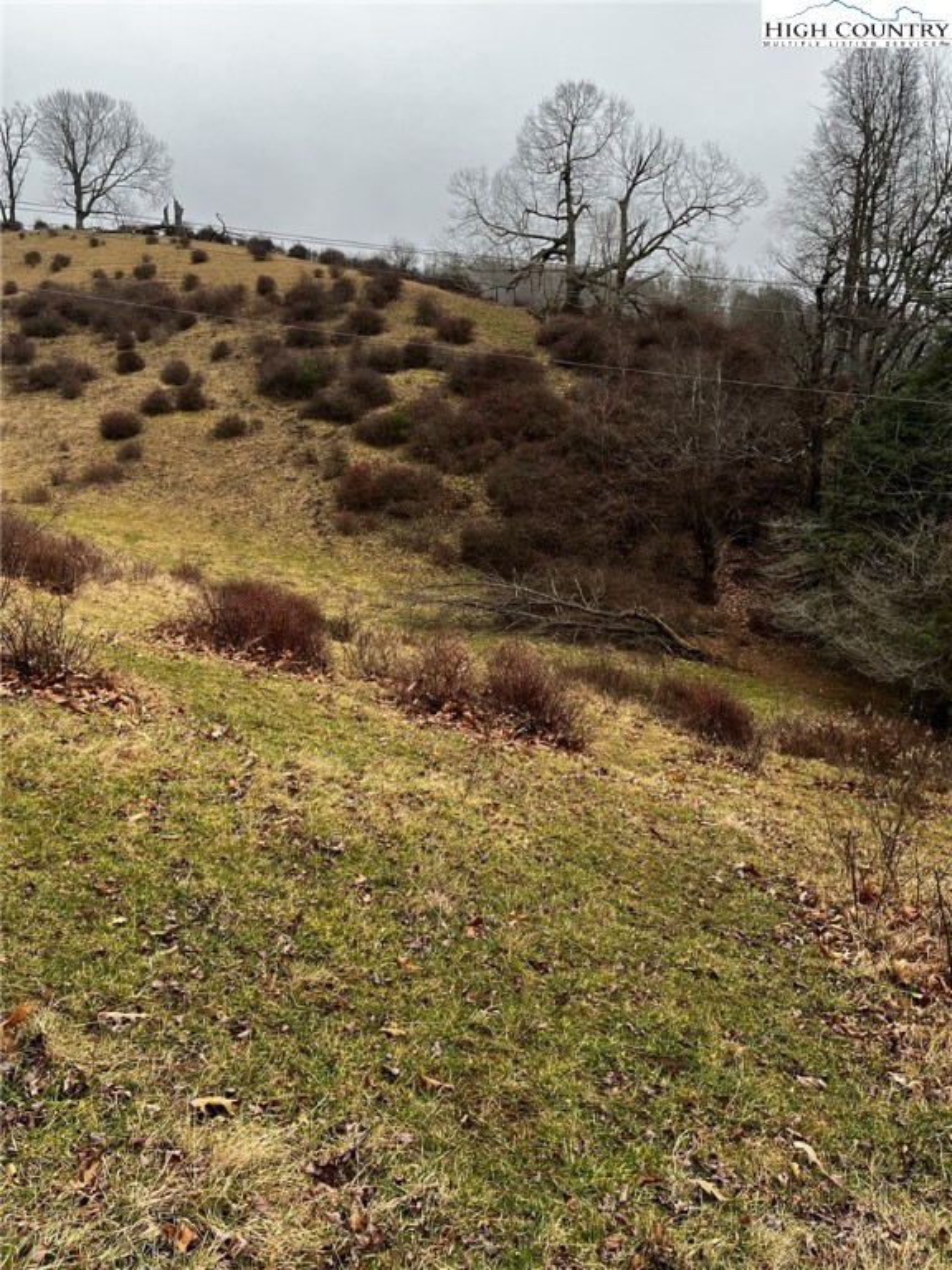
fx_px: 953
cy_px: 635
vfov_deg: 67.3
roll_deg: -0.9
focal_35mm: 26
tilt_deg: -12.7
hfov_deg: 53.1
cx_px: 476
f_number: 1.6
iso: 50
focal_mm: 5.1
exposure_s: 1/515
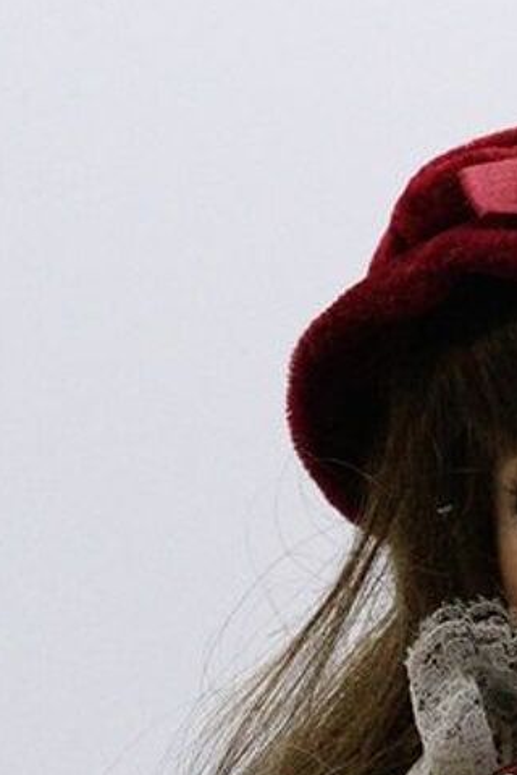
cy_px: 1125
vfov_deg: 4.2
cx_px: 637
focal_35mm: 491
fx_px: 10561
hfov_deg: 2.8
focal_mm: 105
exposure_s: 1/400
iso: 12800
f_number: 14
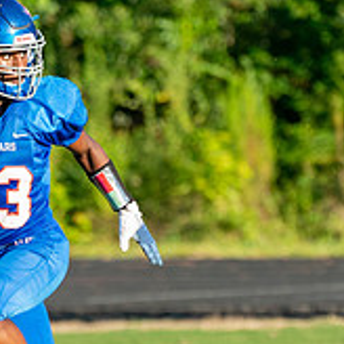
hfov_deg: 1.1
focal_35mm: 1565
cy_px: 231
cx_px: 178
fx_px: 17595
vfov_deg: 1.1
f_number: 5.6
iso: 1000
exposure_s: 1/1000
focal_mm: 397
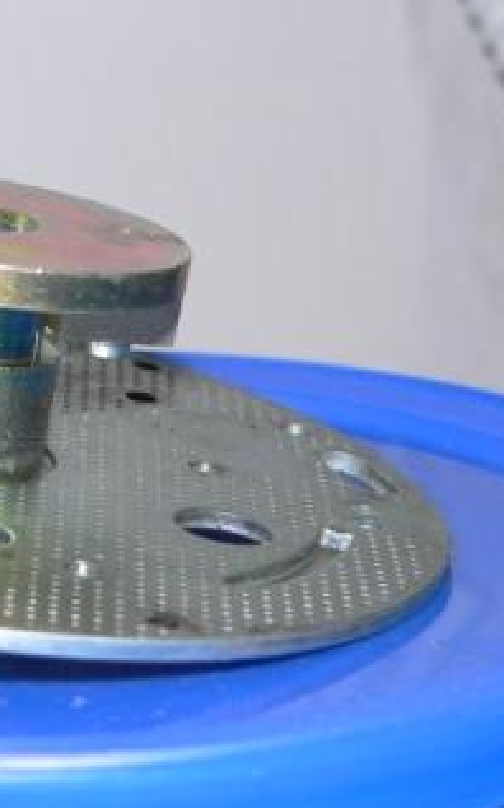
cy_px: 387
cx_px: -53
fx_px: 2902
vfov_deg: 15.8
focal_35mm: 132
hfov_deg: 9.8
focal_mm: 14.7
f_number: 4
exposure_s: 1/60
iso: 100
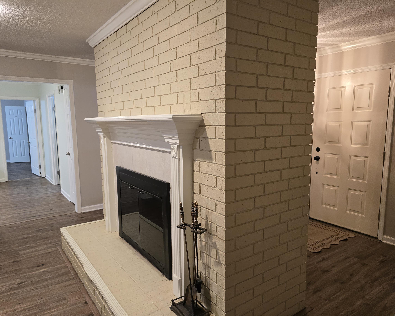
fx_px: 281
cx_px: 197
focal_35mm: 24
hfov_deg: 70.3
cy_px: 158
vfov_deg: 58.8
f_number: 1.7
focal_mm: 6.3
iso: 640
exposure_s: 1/120
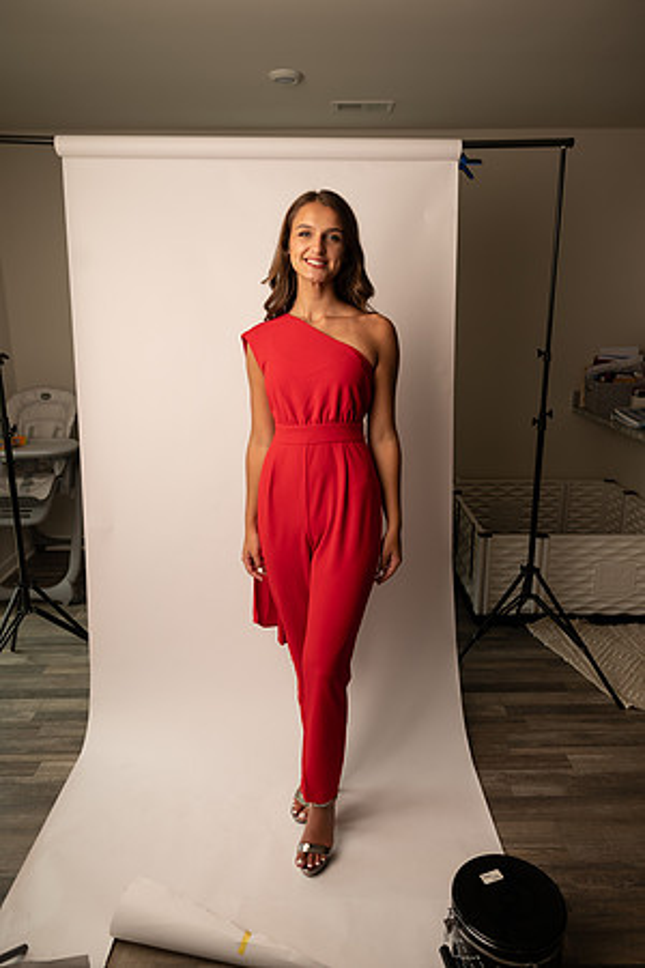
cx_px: 322
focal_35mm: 24
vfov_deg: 73.7
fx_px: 645
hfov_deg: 53.1
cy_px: 484
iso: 100
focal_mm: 24
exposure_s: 1/160
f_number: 3.2
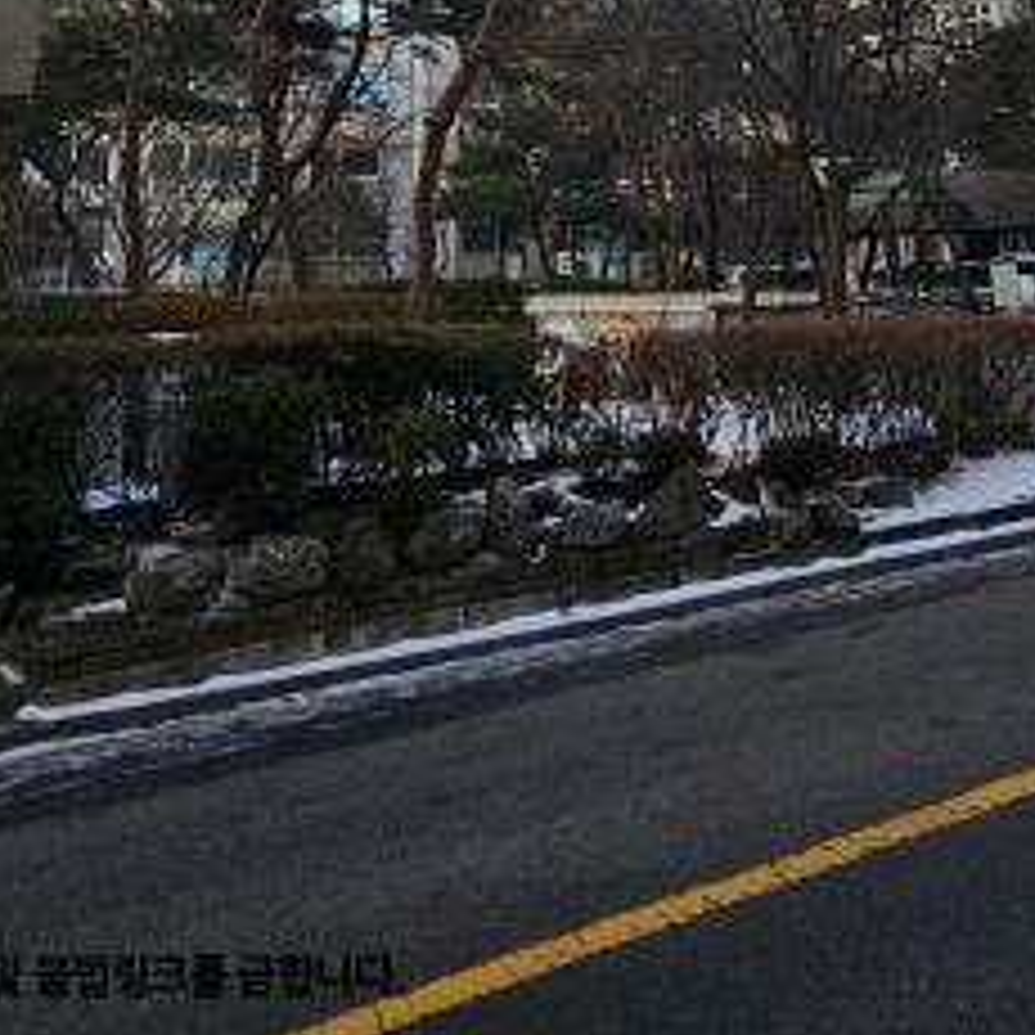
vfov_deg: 33.9
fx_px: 1353
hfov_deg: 41.3
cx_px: 698
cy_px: -202
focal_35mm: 40
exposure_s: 1/887
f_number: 2.2
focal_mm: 2.2
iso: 50
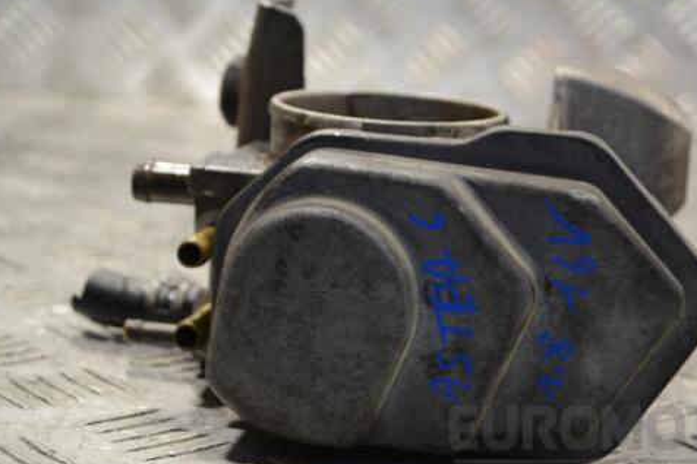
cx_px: 422
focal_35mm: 87
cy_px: 233
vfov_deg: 15.7
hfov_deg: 23.3
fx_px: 1684
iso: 360
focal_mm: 46
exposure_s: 1/30
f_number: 5.3
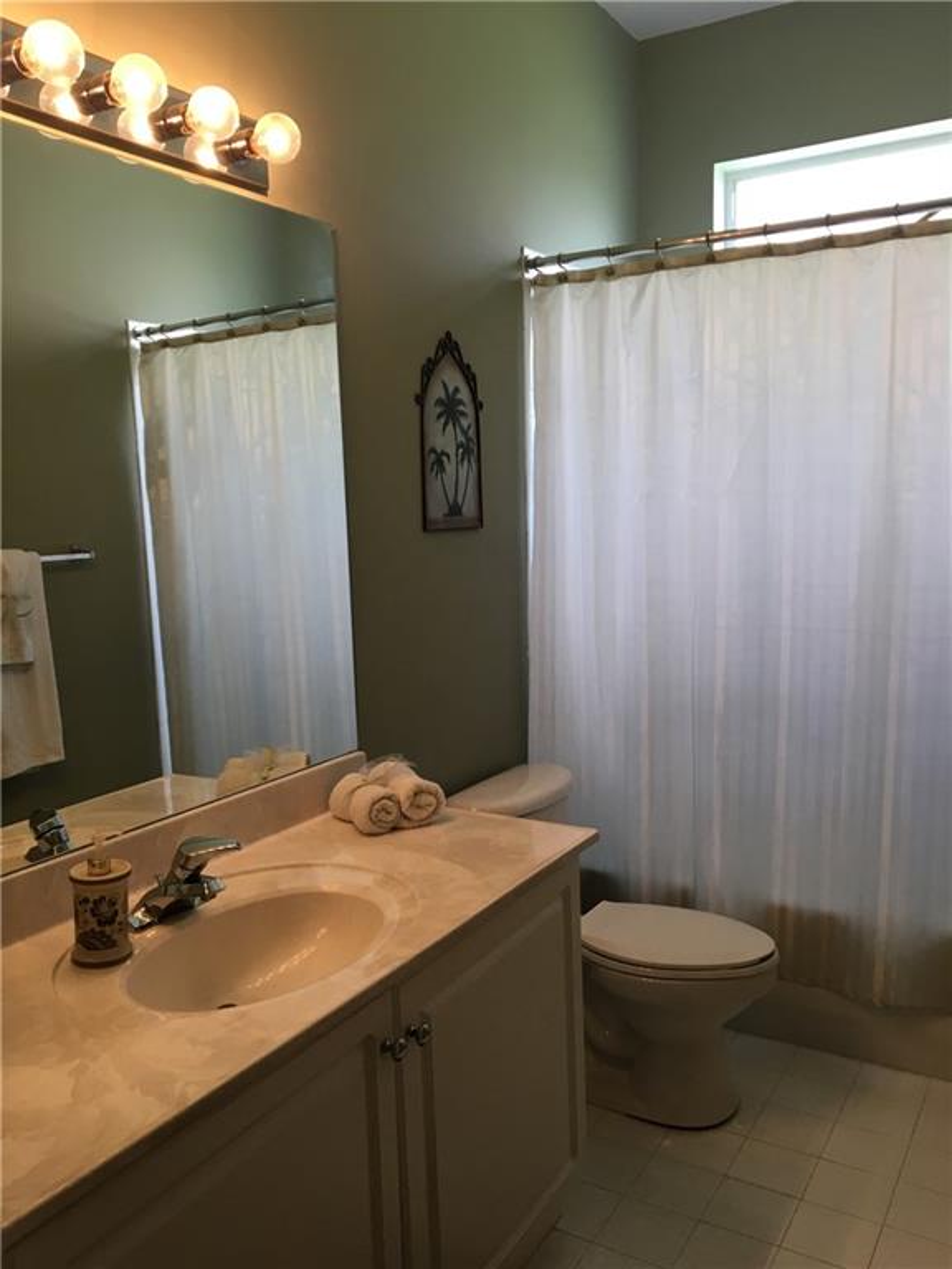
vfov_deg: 61.7
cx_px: 476
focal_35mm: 29
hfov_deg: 48.2
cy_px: 634
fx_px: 1063
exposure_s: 1/30
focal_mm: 4.15
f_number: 2.2
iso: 25
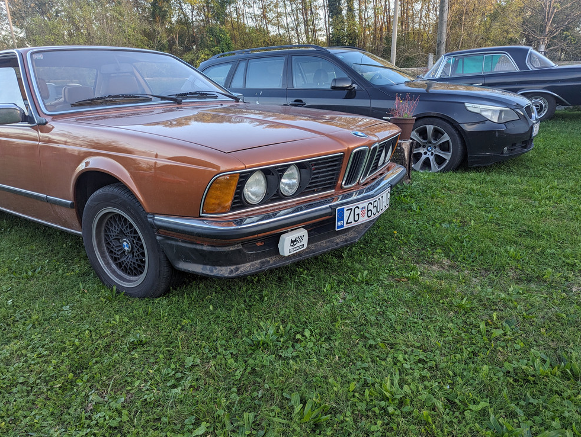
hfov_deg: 67.2
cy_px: 226
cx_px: 290
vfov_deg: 53.1
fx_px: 437
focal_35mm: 26
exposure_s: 1/106
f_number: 1.85
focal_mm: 6.81
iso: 81
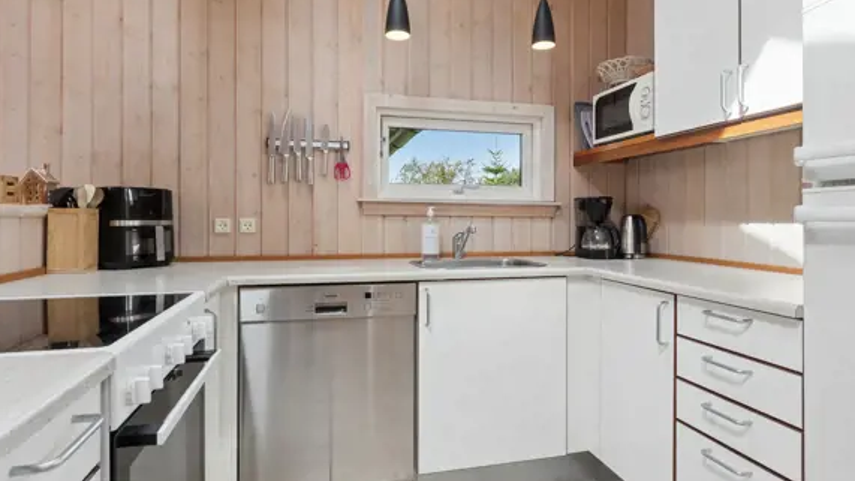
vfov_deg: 50.9
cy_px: 226
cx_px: 437
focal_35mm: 22
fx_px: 505
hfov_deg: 80.5
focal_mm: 13.5
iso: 200
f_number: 8
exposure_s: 1/50
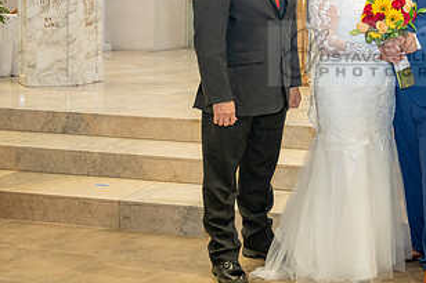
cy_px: 52
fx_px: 792
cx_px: 389
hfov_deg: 28.8
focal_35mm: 67
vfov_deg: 20.0
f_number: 4
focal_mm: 33
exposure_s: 1/100
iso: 2500
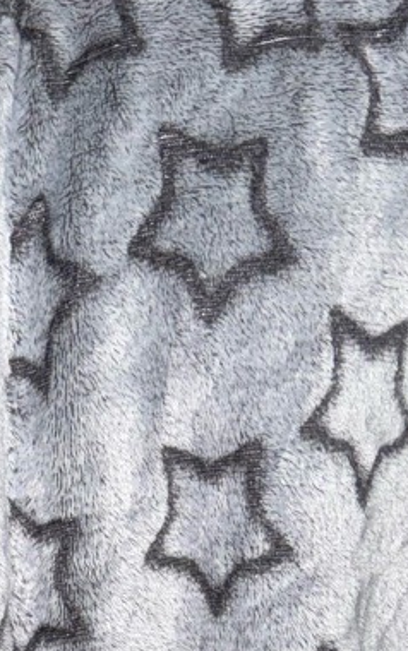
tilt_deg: -22.2
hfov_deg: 12.1
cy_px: 997
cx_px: 5
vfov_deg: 17.4
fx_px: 1901
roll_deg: +2.2
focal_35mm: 107
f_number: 1.78
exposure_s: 1/37
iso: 100
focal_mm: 6.76
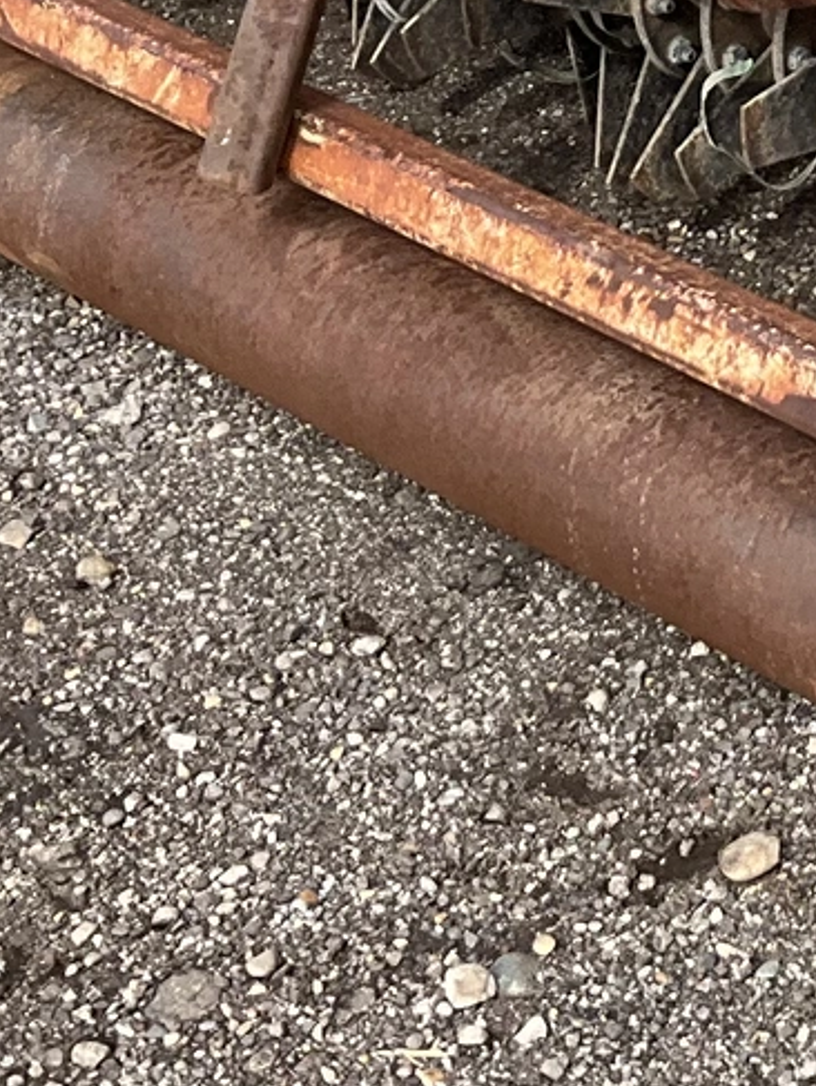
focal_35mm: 119
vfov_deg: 15.7
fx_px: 3735
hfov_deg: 11.7
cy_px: -357
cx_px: 1378
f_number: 1.8
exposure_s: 1/962
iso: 25
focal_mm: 3
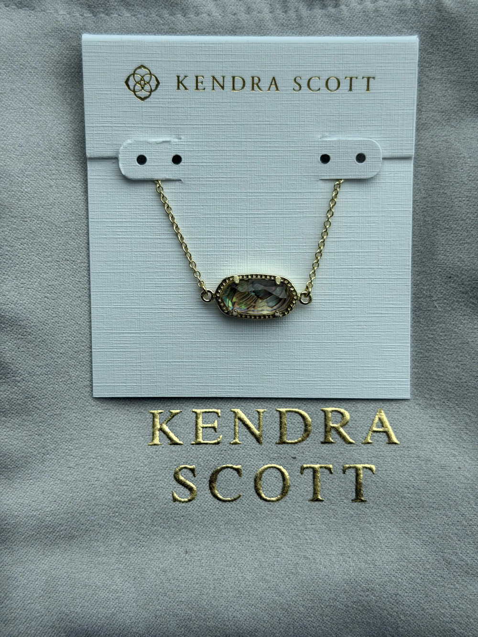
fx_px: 884
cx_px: 239
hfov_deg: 30.3
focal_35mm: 48
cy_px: 318
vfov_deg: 39.7
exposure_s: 1/865
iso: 64
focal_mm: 6.76
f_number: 1.78
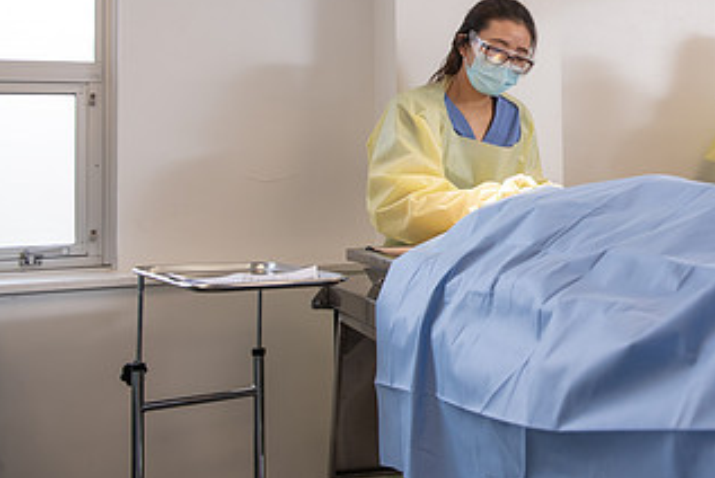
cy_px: 114
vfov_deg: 25.2
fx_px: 1054
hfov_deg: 35.2
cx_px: 647
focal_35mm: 53
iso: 400
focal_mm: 29
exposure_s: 1/200
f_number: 4
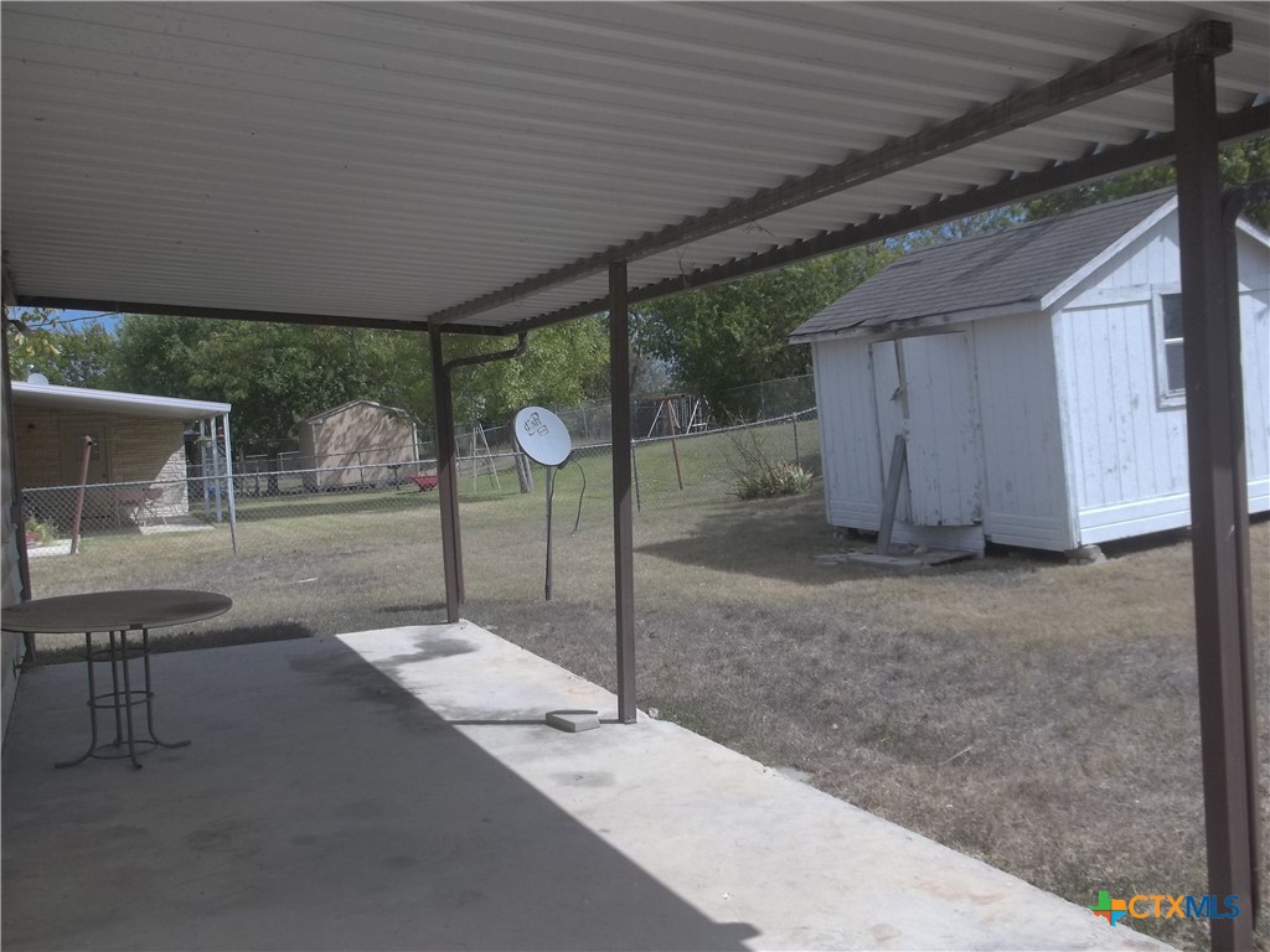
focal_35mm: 33
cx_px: 635
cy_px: 476
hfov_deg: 55.4
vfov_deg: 42.9
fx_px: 1211
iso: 80
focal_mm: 5.9
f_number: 8
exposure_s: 1/200
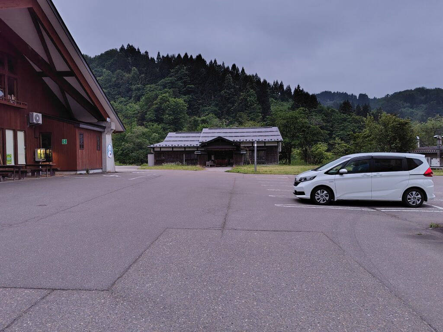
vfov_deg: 58.9
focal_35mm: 23
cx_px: 222
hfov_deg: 73.9
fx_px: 294
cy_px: 166
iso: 1376
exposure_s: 1/60
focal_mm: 5.6
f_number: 1.9
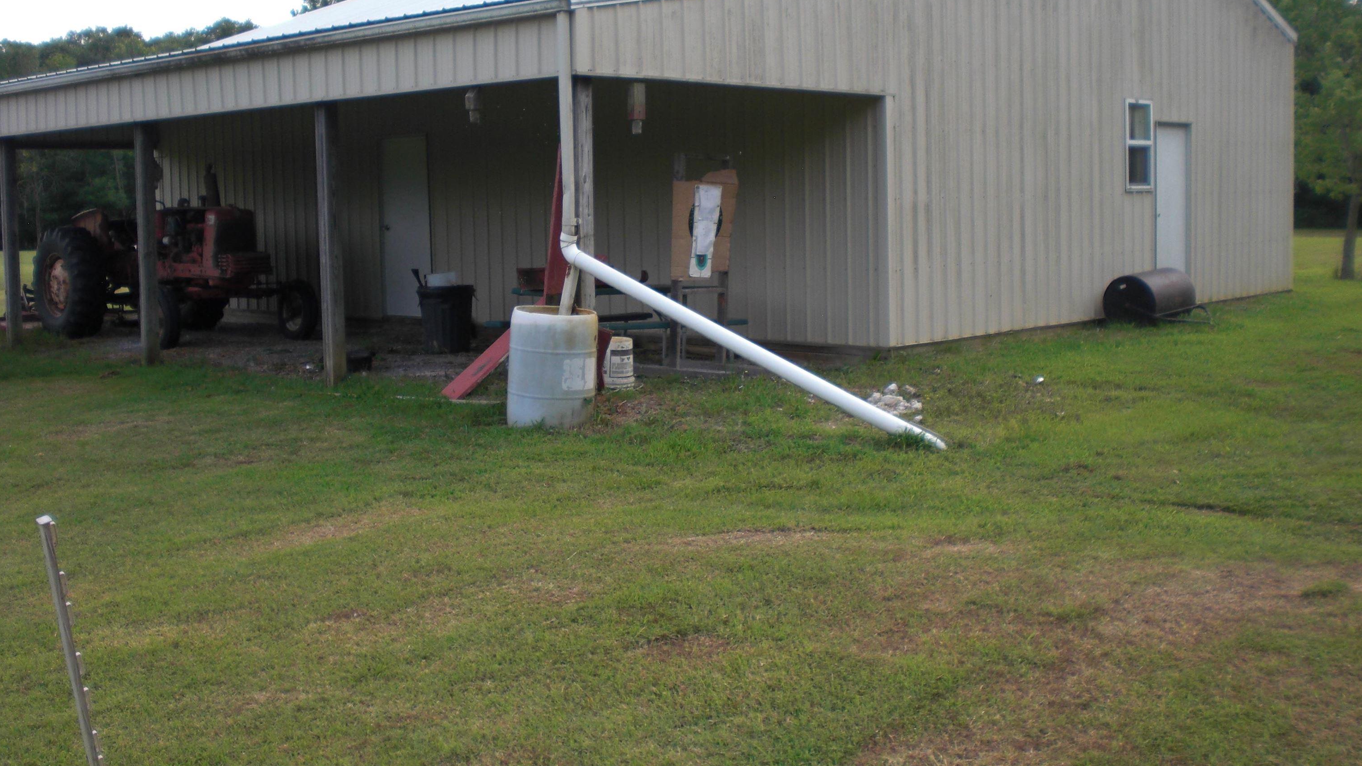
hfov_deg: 48.4
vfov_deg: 28.3
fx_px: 1517
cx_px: 689
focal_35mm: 42
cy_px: 297
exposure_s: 1/400
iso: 64
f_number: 3.1
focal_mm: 6.3
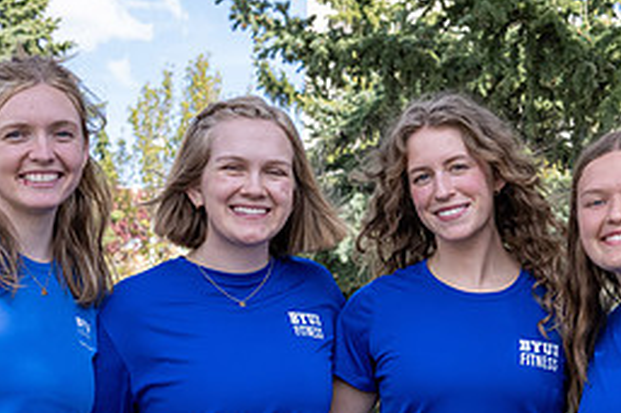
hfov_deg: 20.8
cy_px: 279
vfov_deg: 14.2
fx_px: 1655
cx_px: 569
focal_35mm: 96
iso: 800
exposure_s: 1/2500
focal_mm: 27.5
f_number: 4
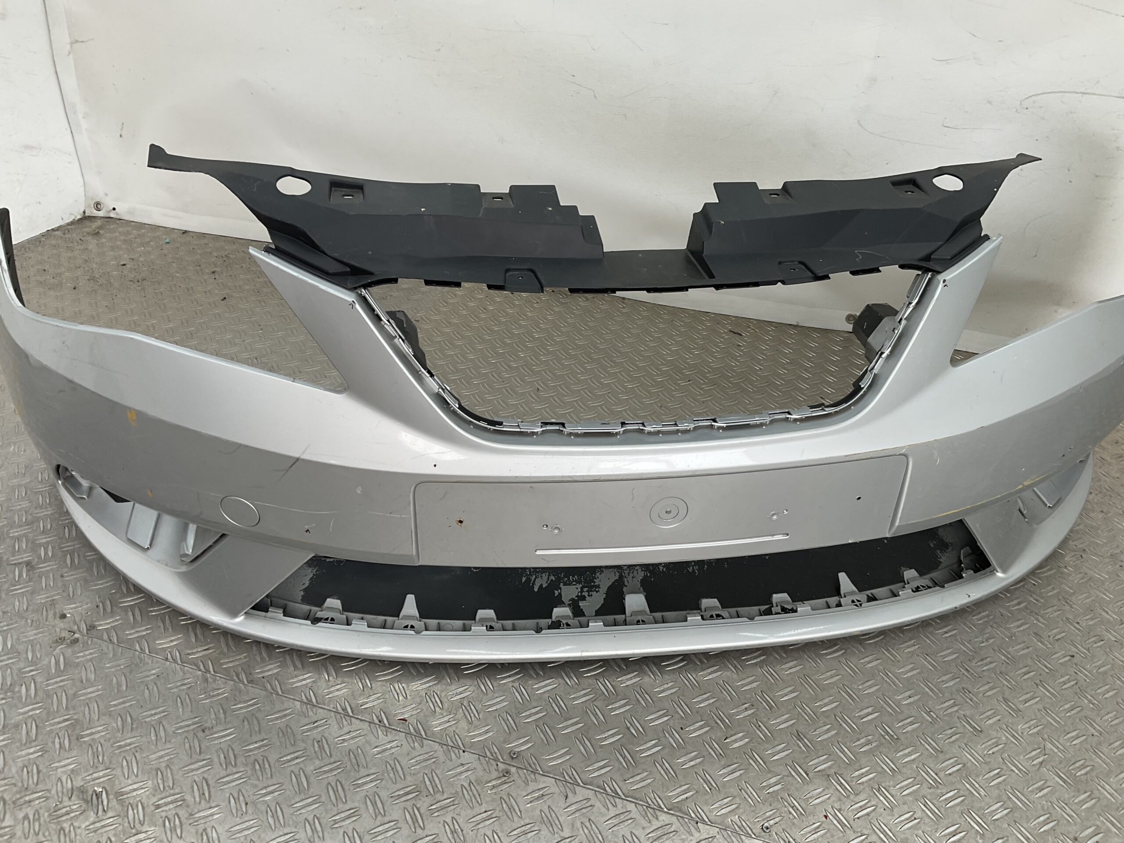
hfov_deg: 61.7
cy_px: 422
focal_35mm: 29
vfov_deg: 48.2
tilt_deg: -33.1
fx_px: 942
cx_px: 562
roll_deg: -2.3
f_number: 1.8
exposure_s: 1/152
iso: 16
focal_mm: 3
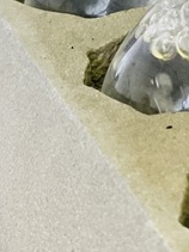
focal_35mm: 249
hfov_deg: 5.9
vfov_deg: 7.7
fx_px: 1815
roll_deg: +4.7
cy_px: -209
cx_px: 206
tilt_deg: -14.3
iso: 250
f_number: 2
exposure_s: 1/100
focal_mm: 6
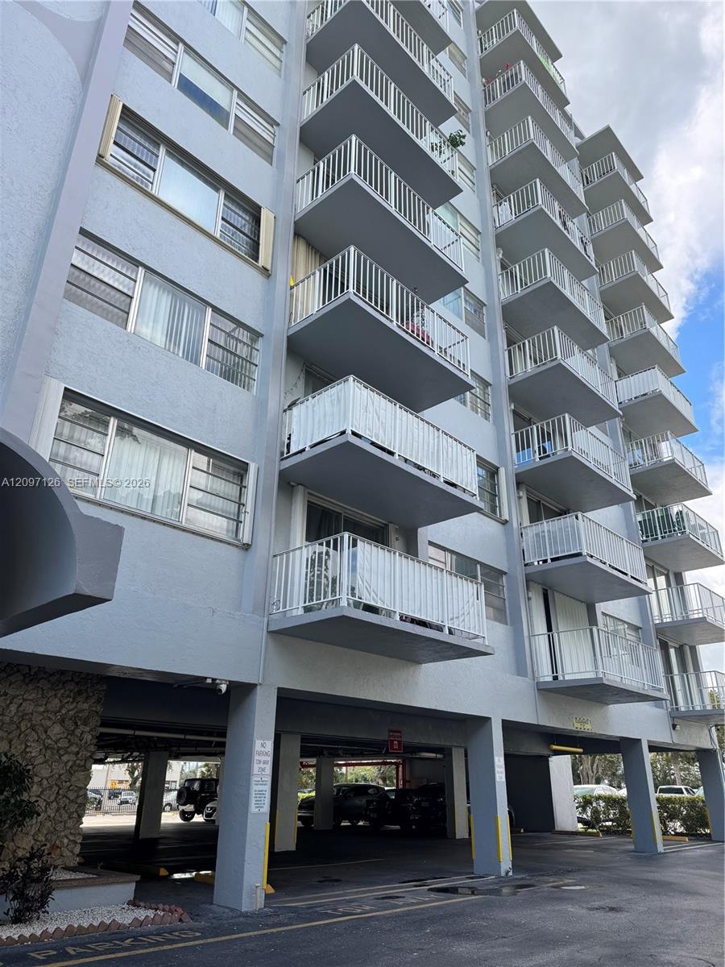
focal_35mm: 24
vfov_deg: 71.6
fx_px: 670
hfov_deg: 56.8
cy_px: 484
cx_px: 362
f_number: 1.78
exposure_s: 1/812
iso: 80
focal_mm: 6.76
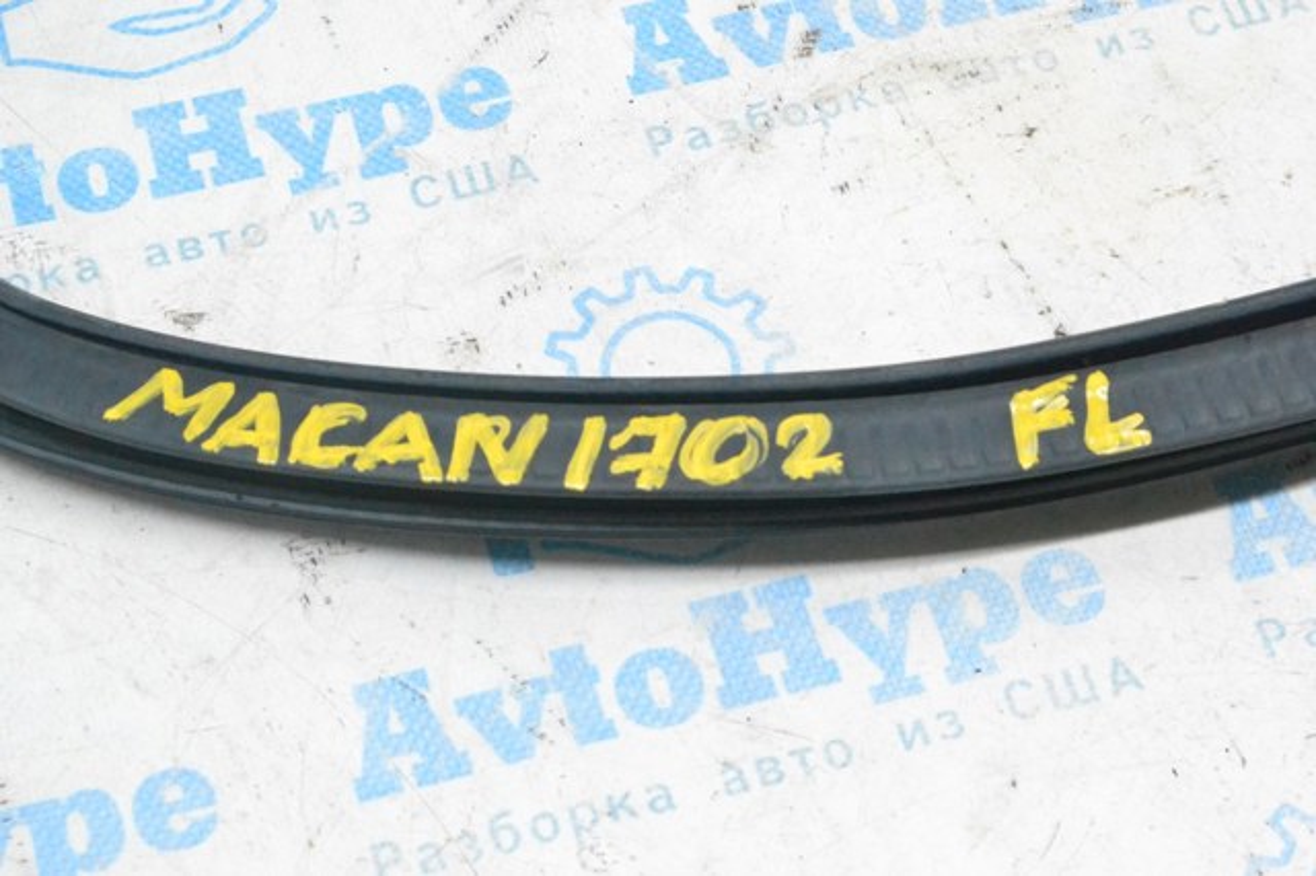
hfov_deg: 24.6
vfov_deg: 16.5
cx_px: 658
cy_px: 438
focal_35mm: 82
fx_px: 3014
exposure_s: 1/160
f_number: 10
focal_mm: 55
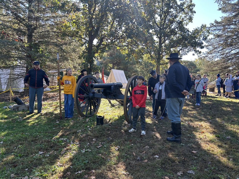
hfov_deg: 67.3
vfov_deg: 53.1
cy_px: 90
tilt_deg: -1.6
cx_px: 120
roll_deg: -1.6
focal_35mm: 26
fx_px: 180
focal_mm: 5.7
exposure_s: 1/368
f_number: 1.5
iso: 50
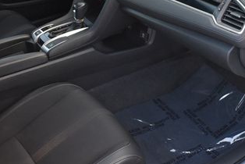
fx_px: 375
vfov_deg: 24.5
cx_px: 199
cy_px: 47
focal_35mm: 55
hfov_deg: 35.0
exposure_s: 1/125
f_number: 3.5
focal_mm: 18
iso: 800
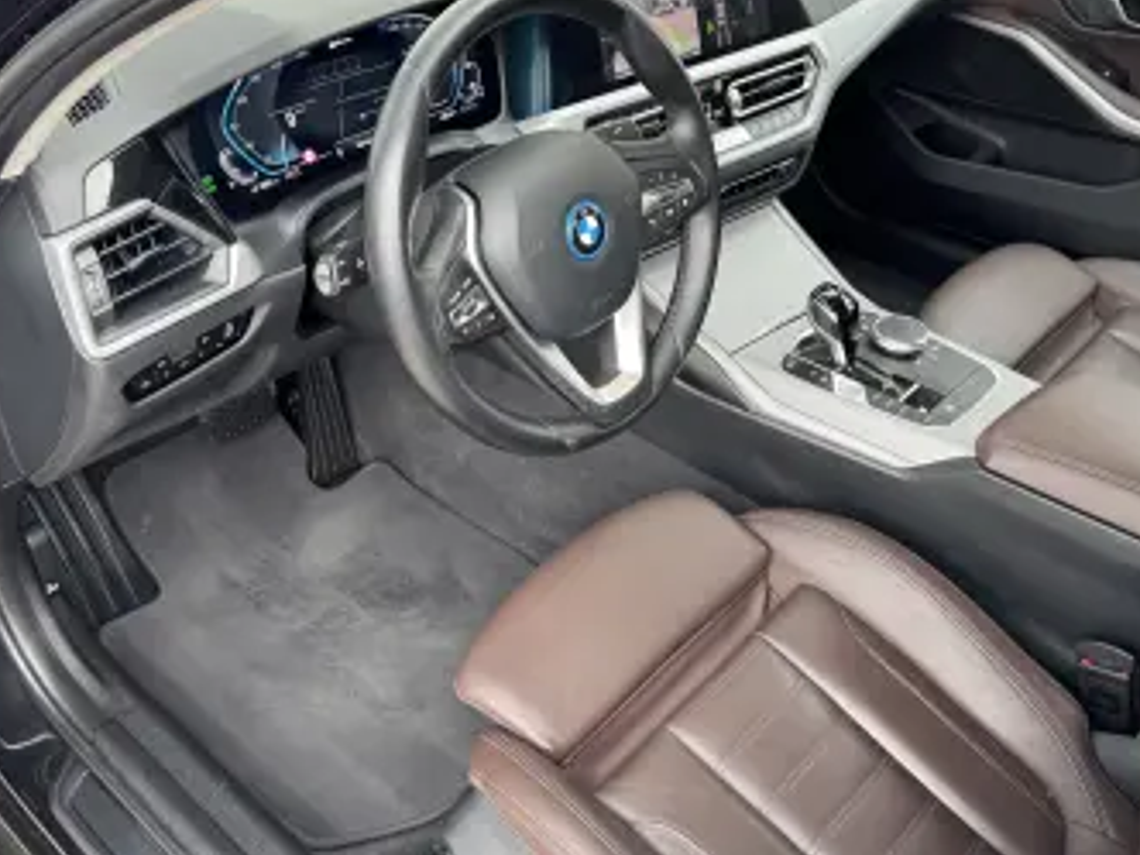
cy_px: 395
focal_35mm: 26
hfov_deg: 67.3
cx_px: 567
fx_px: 856
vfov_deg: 53.0
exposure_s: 1/121
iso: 160
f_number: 1.78
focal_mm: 6.76
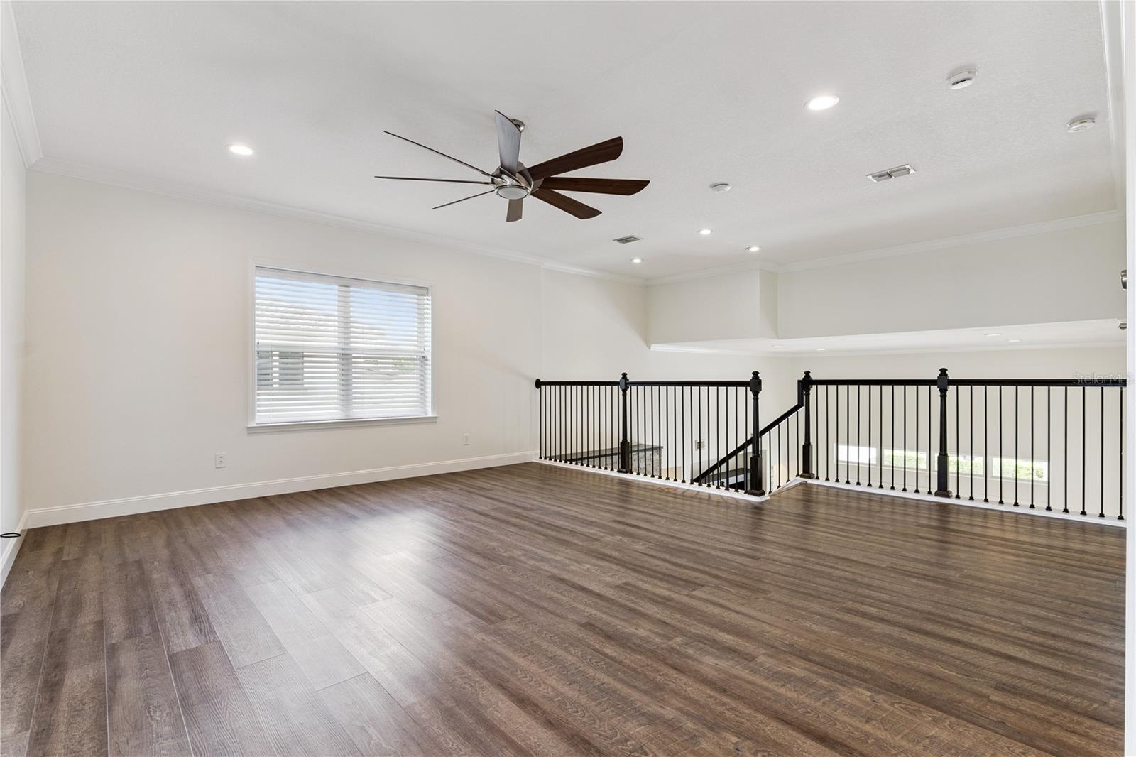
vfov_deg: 73.7
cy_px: 378
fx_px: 505
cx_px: 568
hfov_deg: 96.7
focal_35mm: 16
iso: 800
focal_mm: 16
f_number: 10
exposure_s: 1/25
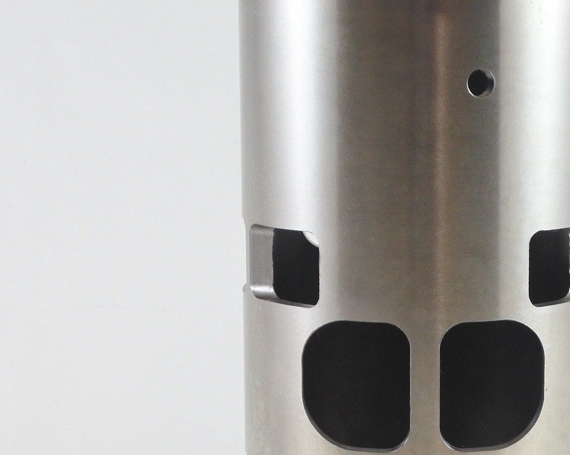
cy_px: 275
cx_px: 401
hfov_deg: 22.6
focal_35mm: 84
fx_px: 1417
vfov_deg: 18.3
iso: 500
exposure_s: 1/125
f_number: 4.5
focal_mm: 16.1
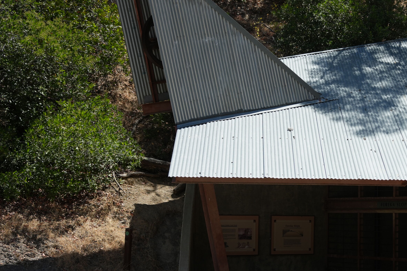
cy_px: 171
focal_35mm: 92
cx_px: 351
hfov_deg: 21.7
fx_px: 1040
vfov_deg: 14.8
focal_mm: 50
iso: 200
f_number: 4.5
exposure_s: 1/1250
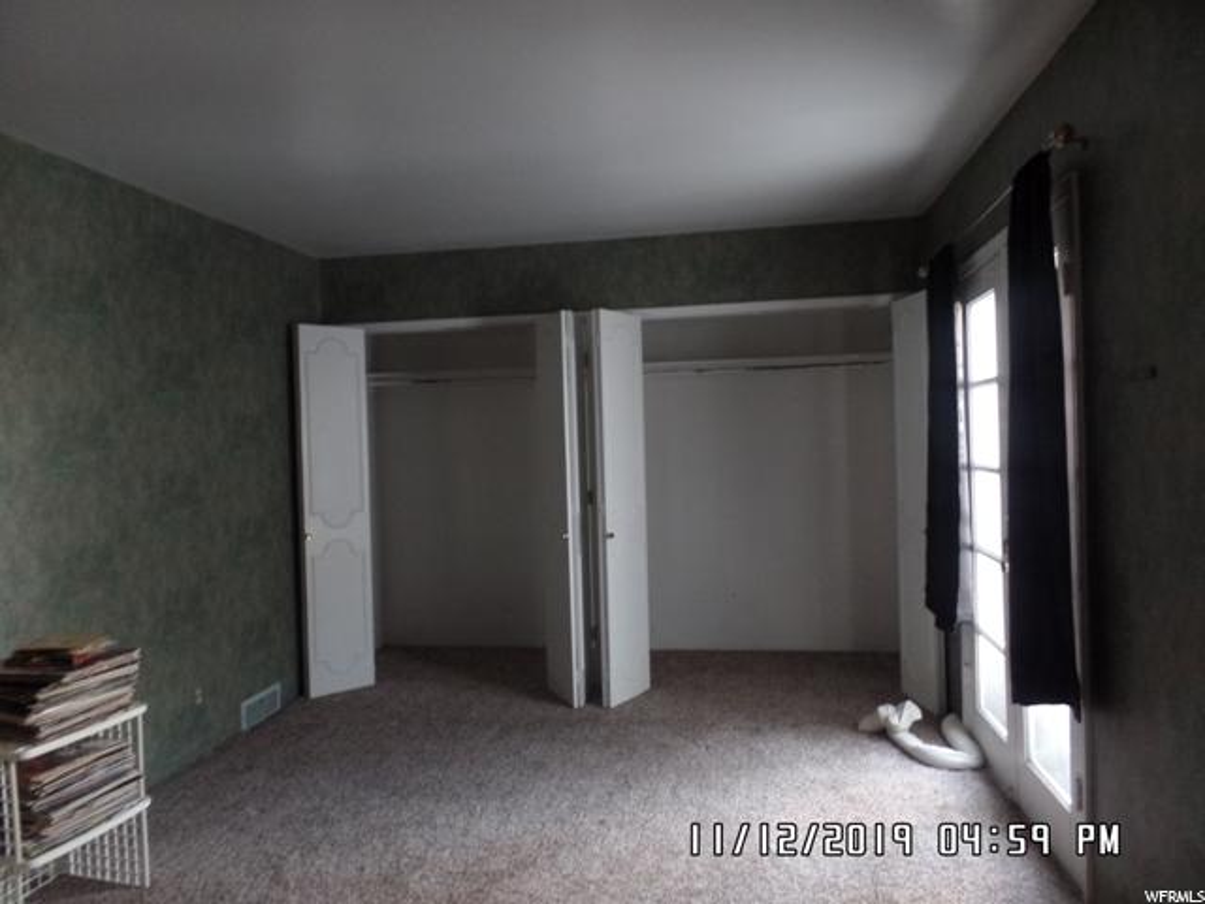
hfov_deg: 73.9
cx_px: 602
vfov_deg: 58.9
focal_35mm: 23
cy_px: 452
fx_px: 801
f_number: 2.8
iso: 400
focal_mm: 4.1
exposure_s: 1/15
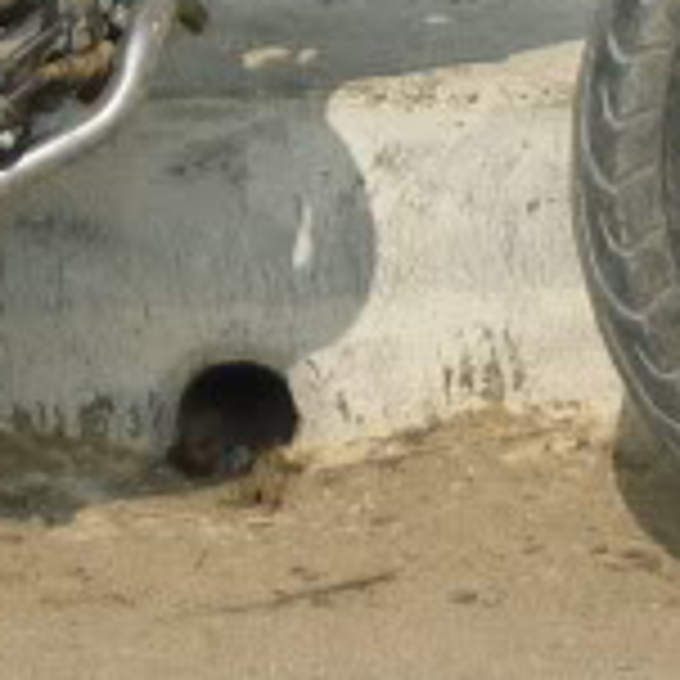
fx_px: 4401
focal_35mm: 198
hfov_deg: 8.7
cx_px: -140
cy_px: -536
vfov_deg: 8.5
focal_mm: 5.5
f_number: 8
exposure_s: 1/200
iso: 80
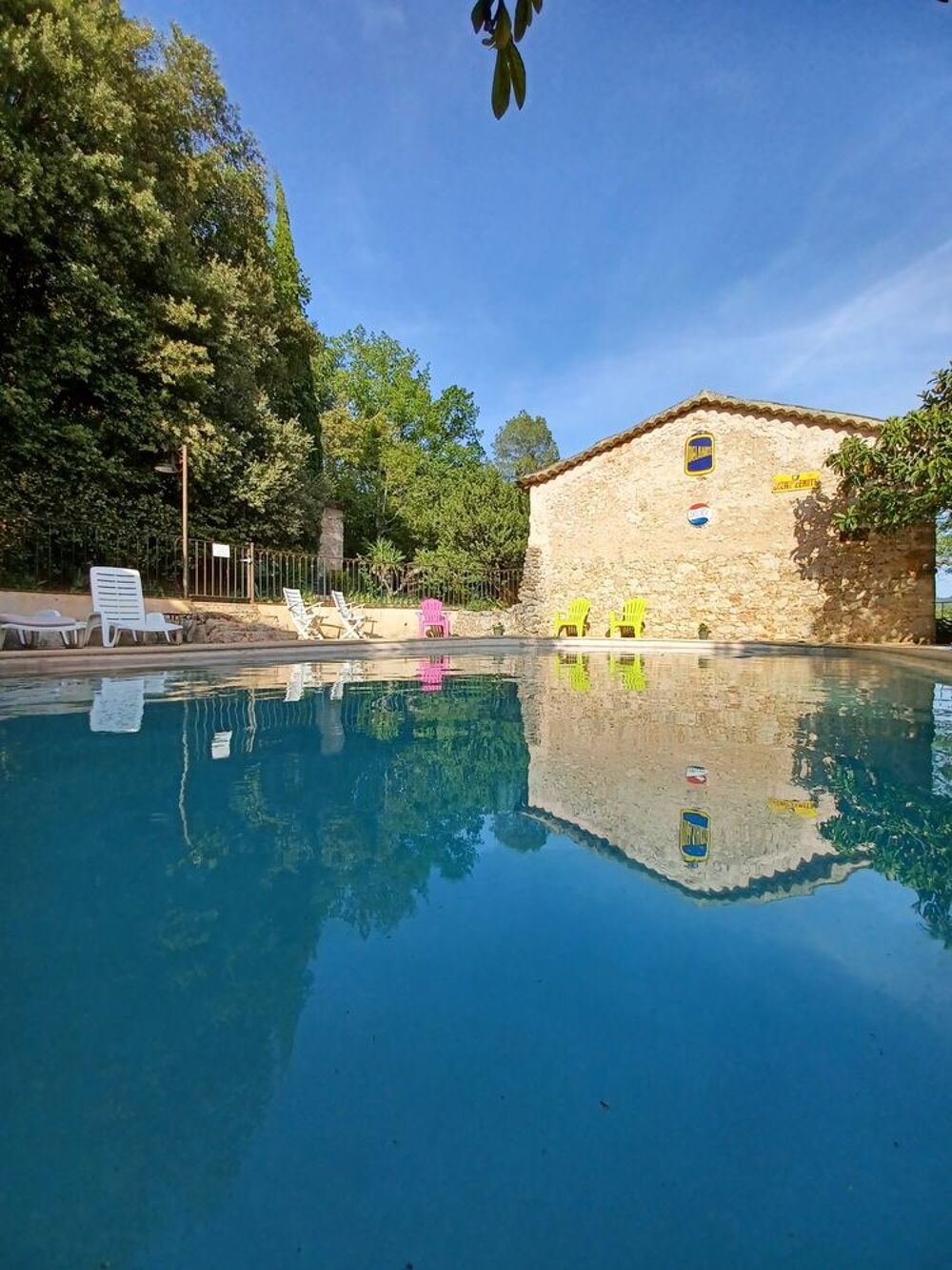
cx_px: 476
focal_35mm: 13
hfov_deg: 89.9
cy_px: 635
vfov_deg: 106.2
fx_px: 477
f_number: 2.2
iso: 40
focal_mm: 1.42
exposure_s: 1/923
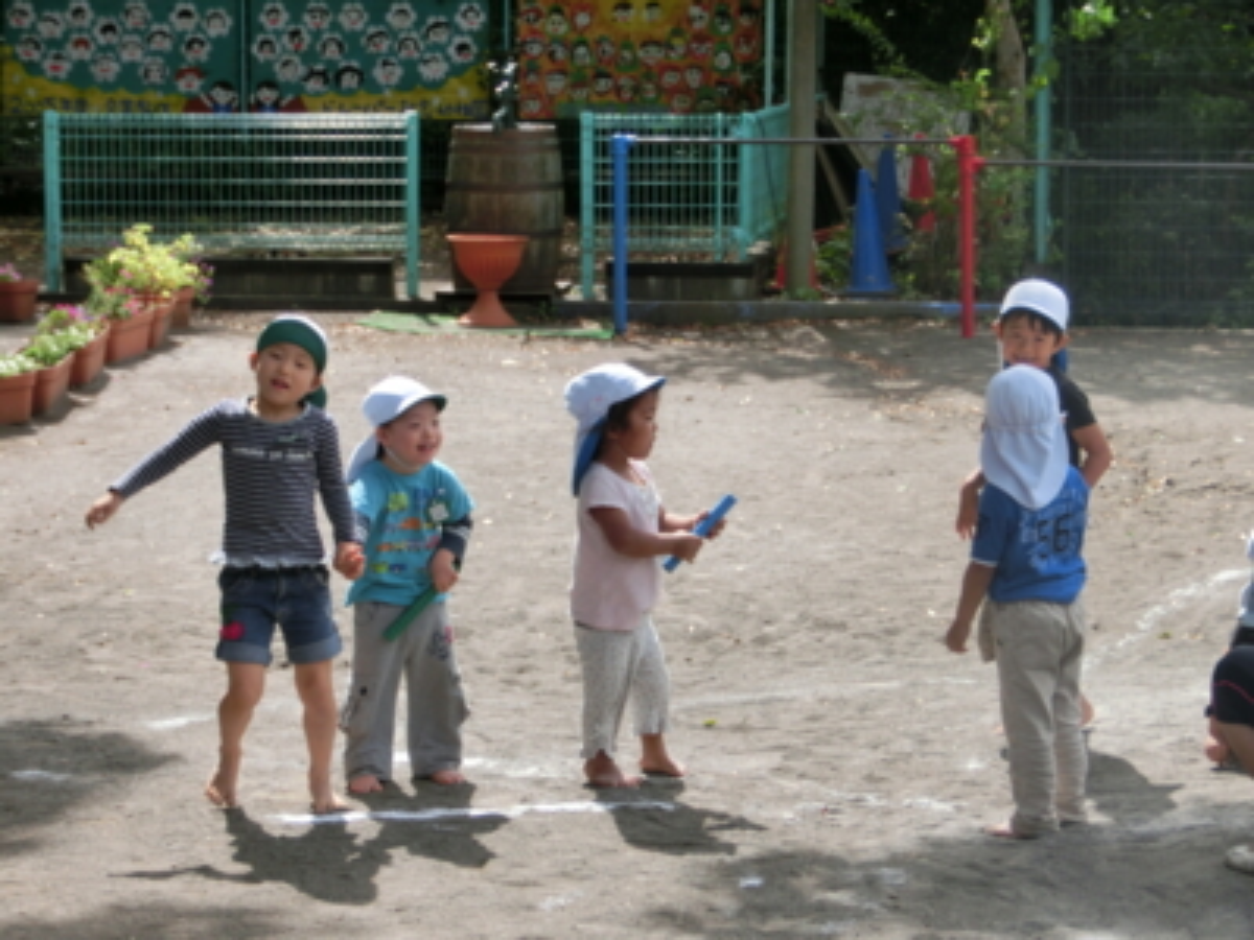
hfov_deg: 19.8
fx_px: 3586
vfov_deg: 14.9
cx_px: 627
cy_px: 470
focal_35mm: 99
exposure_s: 1/320
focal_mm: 17.45
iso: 80
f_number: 5.2
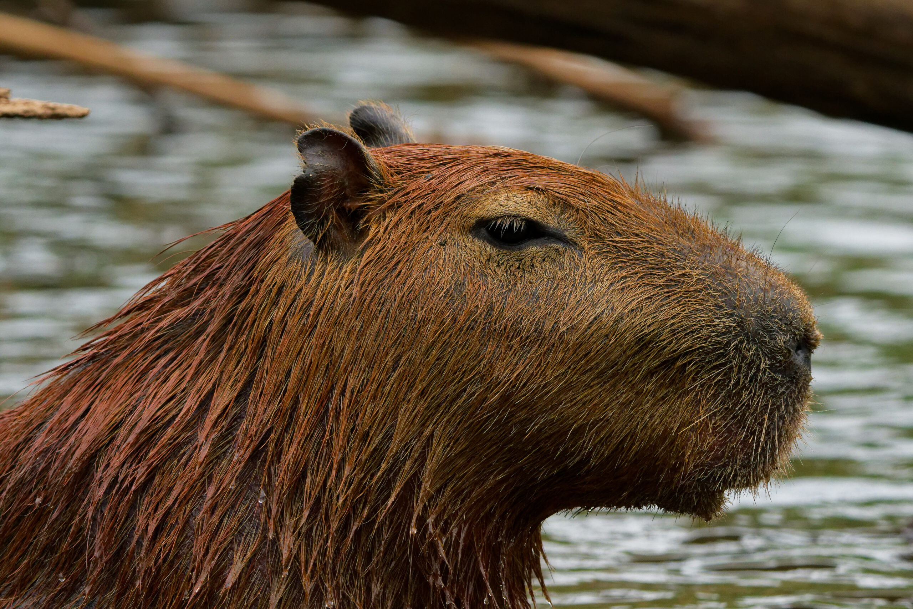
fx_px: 15216
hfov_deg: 3.4
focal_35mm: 600
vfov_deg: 2.3
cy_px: 304
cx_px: 456
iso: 1000
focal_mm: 400
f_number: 8
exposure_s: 1/2000
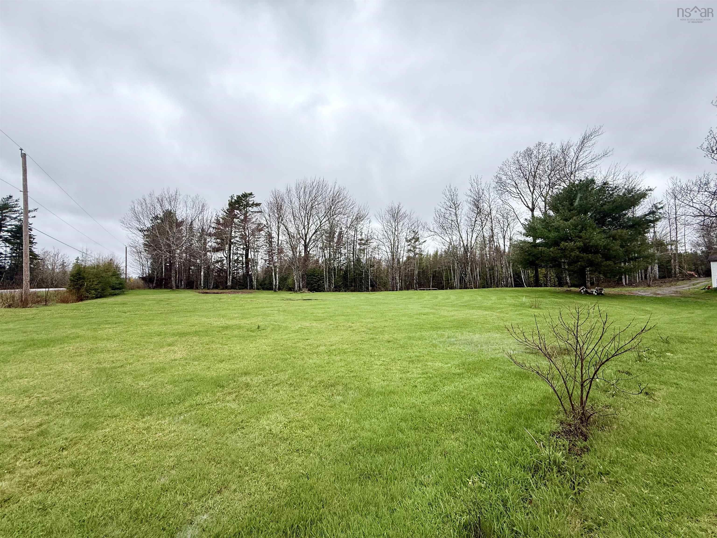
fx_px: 290
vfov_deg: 85.7
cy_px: 269
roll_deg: +0.1
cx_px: 358
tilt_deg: +3.7
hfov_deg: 102.1
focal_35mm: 14
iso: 50
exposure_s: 1/651
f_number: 2.2
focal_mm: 2.22
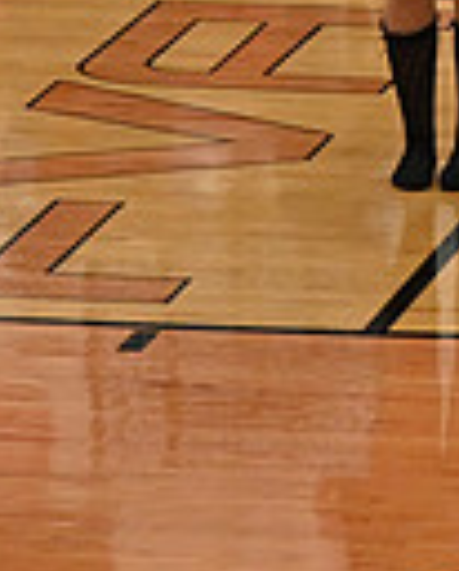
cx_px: 1199
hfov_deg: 3.4
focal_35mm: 446
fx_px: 7547
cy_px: -265
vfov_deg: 4.3
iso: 5000
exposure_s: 1/400
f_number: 4
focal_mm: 70
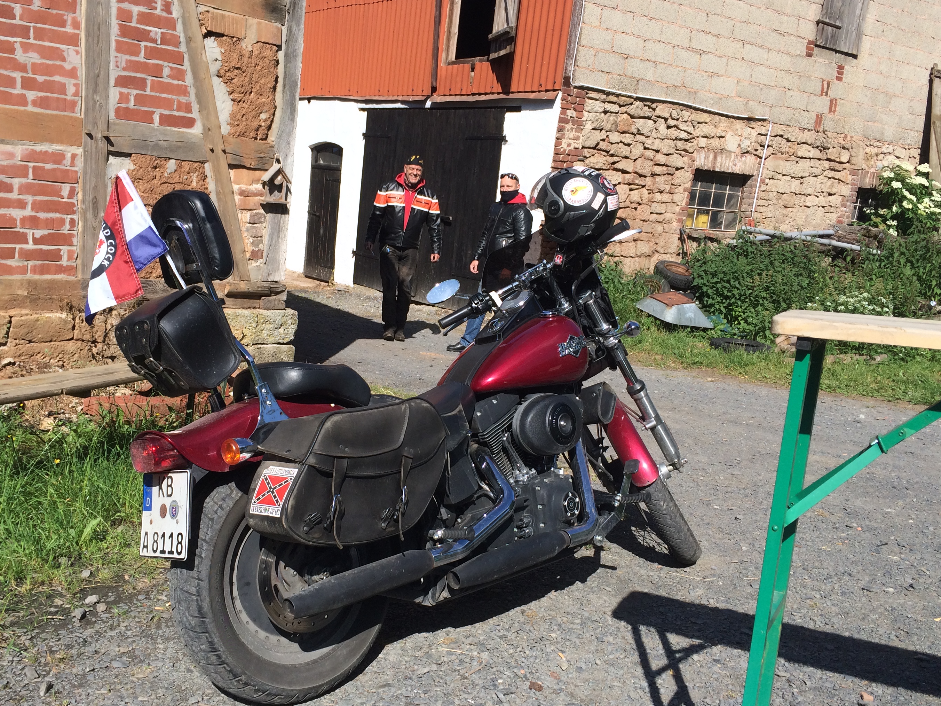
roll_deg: -5.0
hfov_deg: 52.6
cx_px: 436
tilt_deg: -8.7
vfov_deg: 40.7
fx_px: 951
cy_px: 371
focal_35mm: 35
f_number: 2.2
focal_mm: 4.15
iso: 32
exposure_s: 1/1953
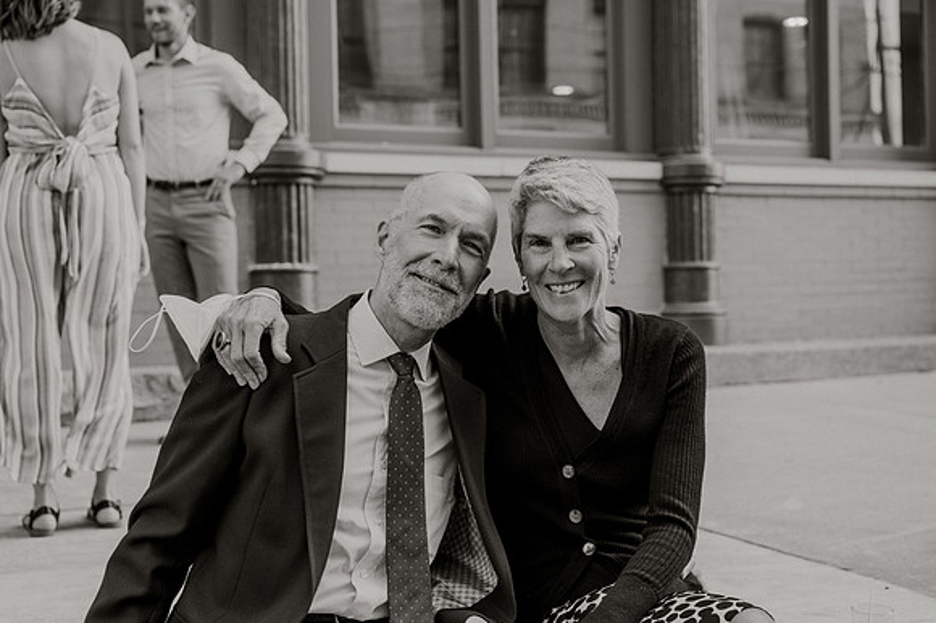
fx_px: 1322
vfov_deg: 26.5
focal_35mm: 51
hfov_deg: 39.0
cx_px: 468
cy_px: 312
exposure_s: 1/320
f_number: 4
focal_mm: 49
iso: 100
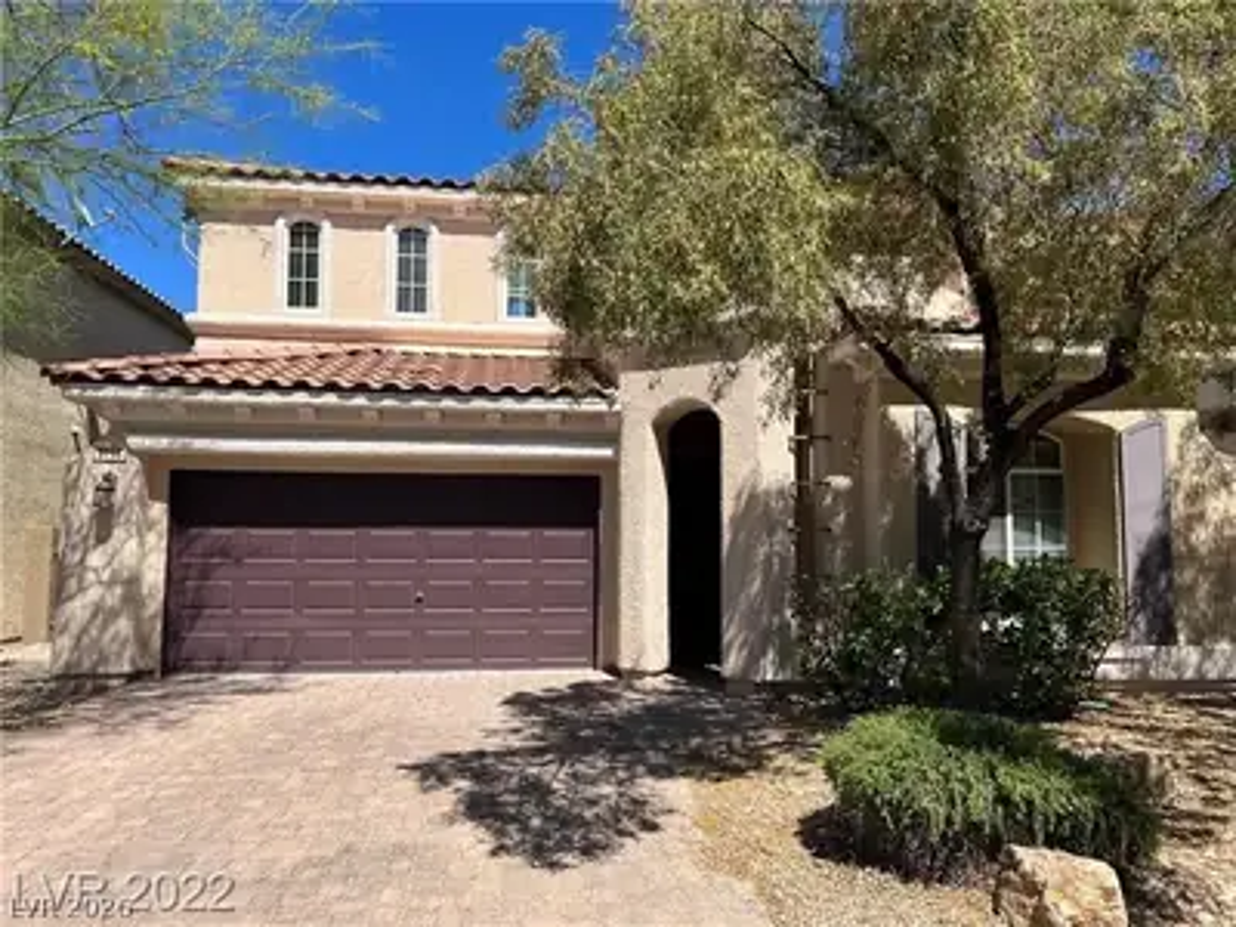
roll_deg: +0.4
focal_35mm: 26
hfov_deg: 67.3
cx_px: 618
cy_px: 464
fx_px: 928
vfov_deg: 53.1
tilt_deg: +3.9
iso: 50
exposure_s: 1/3831
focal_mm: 5.7
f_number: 1.5
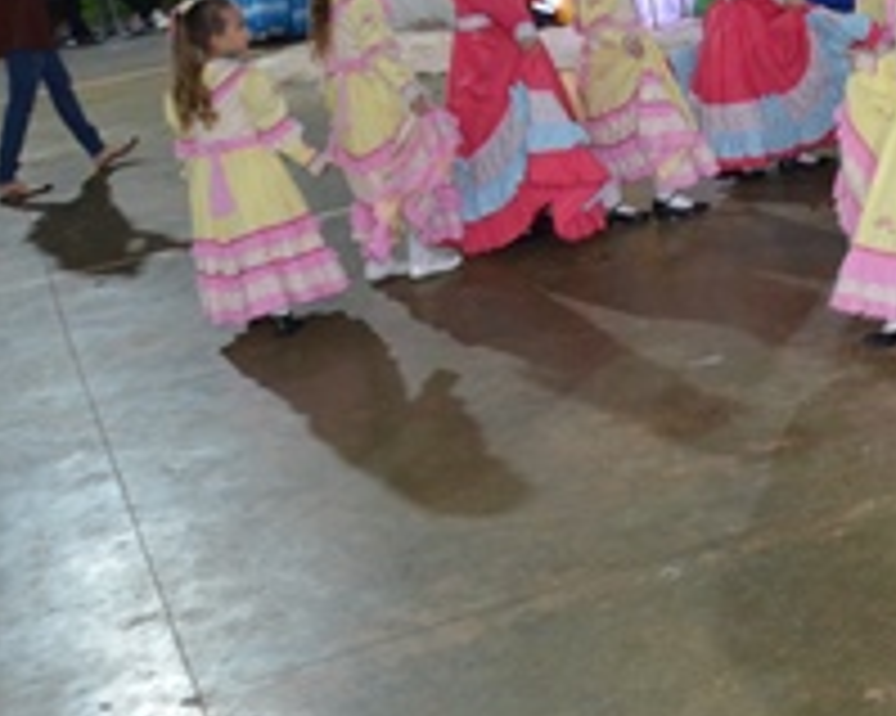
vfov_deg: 10.4
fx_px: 3934
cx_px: 1112
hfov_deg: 12.6
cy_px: 367
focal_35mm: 148
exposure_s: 1/60
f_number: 4.5
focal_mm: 35
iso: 1800
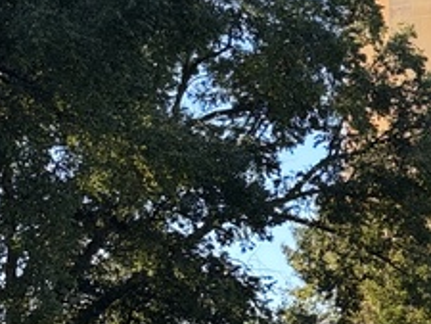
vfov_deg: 7.0
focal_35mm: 213
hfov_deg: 9.0
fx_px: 2653
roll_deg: -0.1
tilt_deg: +11.3
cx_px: 649
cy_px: 67
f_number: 1.8
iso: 64
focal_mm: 6.93
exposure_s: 1/1410
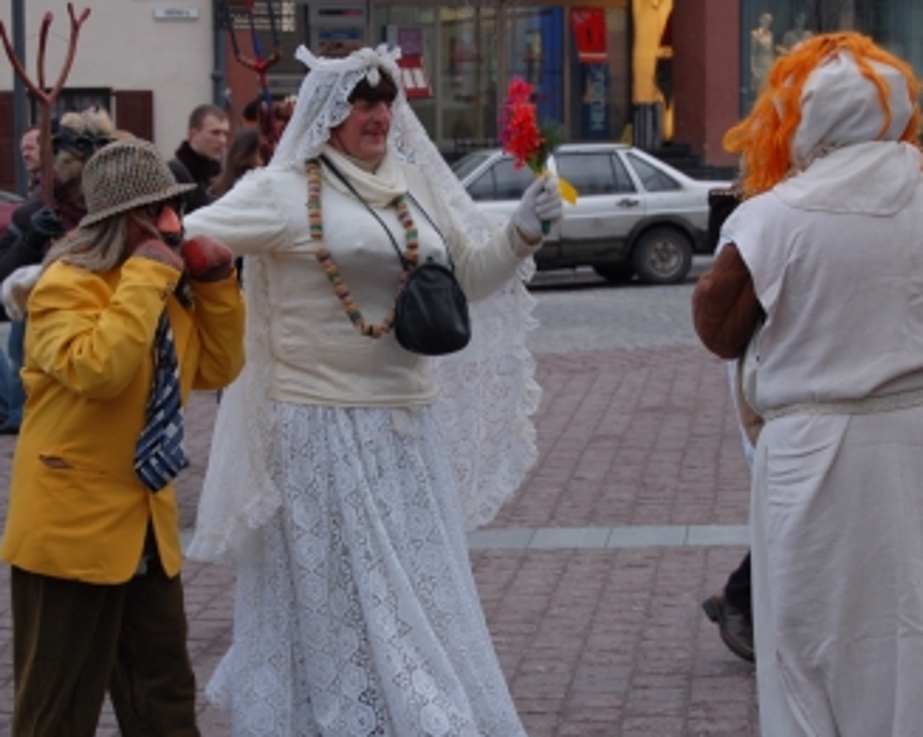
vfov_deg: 17.8
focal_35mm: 86
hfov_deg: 22.2
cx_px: 435
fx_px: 2347
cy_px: 368
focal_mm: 50
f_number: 5.6
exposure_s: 1/125
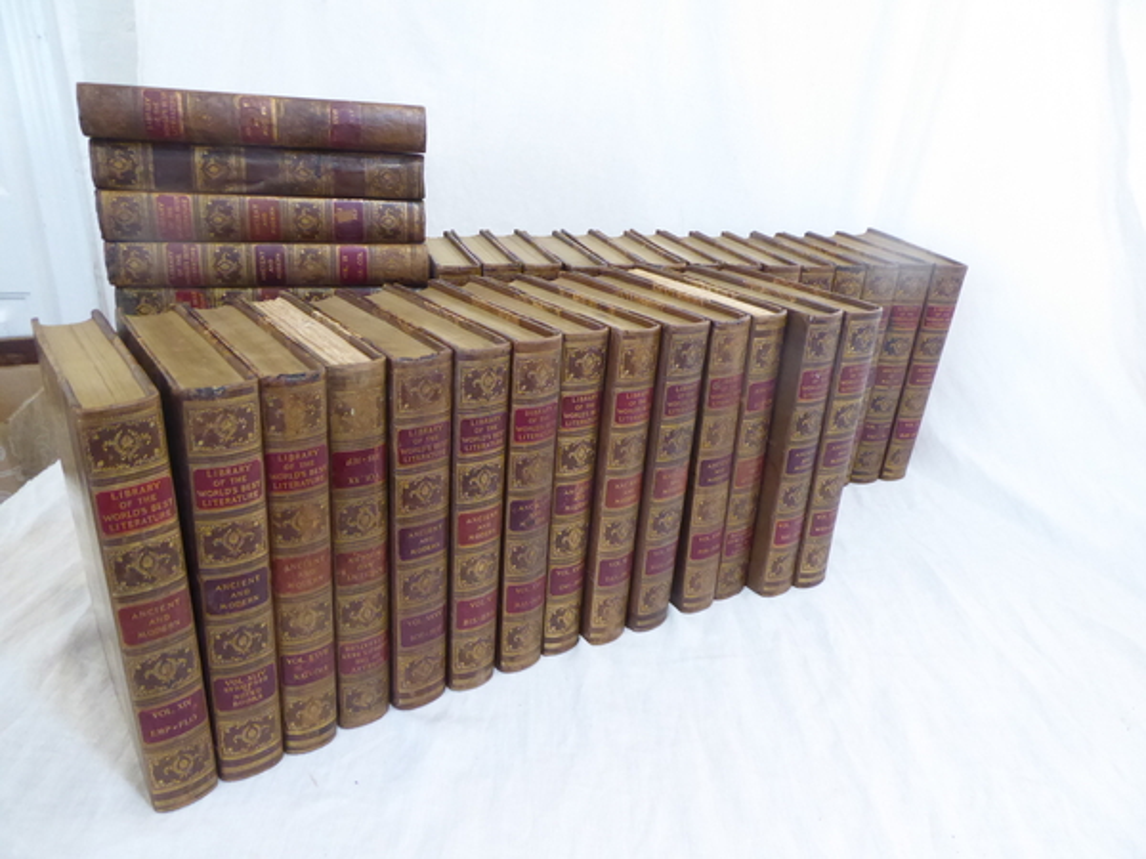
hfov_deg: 69.4
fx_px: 828
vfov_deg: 54.9
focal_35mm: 25
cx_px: 573
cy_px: 430
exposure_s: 1/30
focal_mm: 4.3
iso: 800
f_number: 3.3
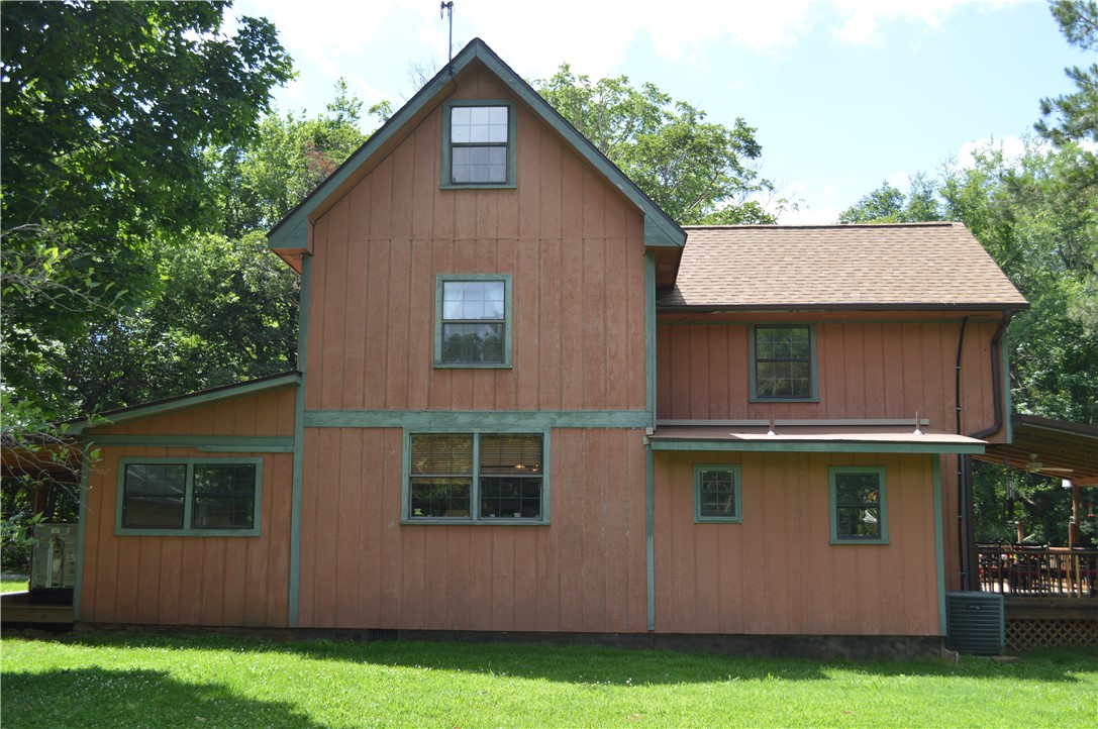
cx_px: 549
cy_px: 364
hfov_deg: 53.2
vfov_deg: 36.8
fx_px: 1097
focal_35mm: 36
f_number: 5.6
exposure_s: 1/200
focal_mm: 24
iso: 100
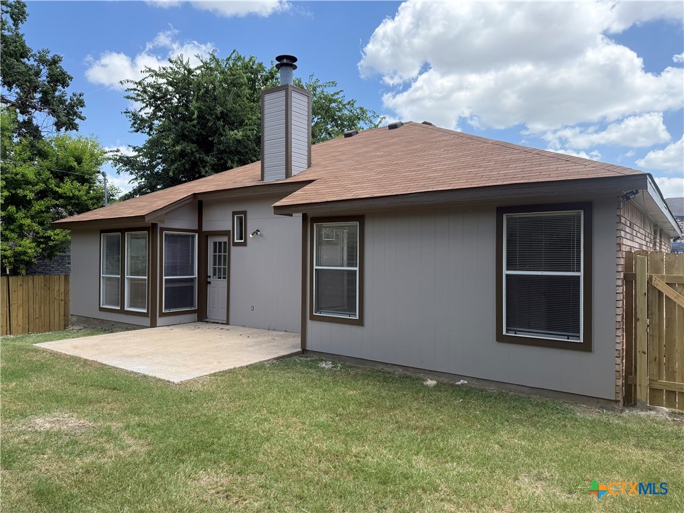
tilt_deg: +1.4
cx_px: 342
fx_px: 474
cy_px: 256
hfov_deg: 71.6
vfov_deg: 56.8
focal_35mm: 24
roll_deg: -0.7
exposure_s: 1/2370
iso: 100
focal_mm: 6.76
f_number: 1.78
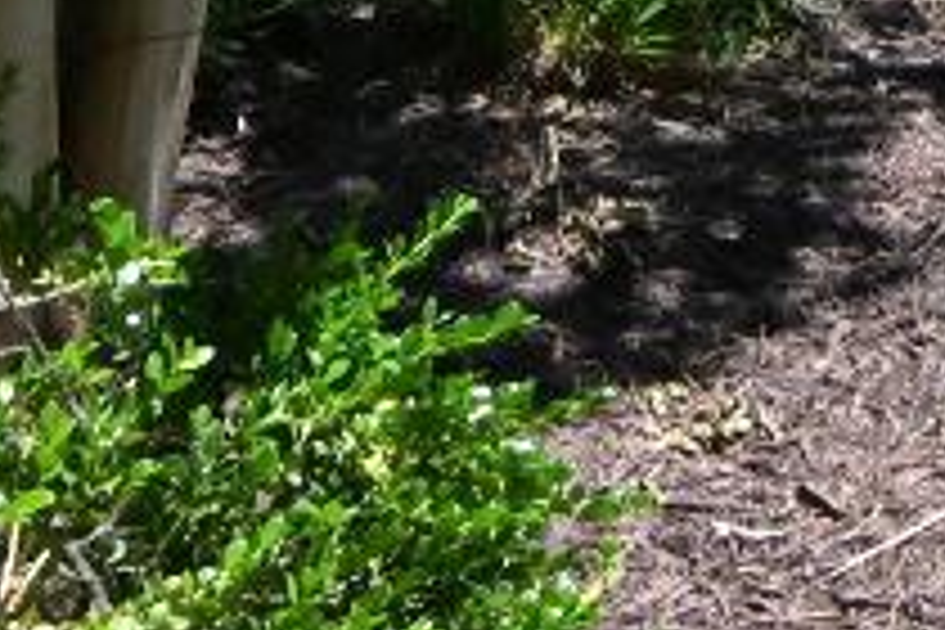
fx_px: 3386
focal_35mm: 129
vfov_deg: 9.2
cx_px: 1627
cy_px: -1022
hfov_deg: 14.3
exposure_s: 1/250
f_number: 14
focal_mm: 12
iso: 800
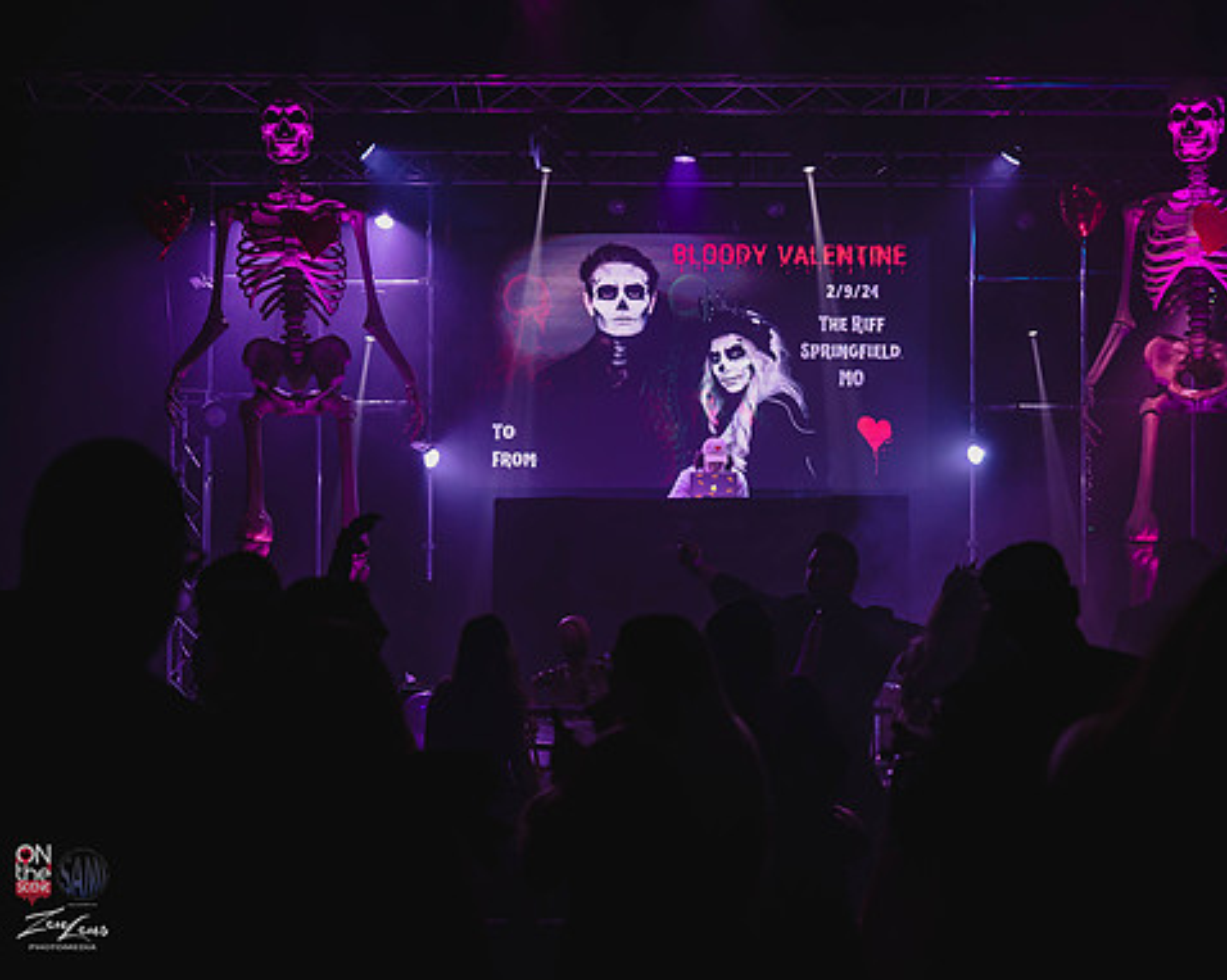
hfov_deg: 41.9
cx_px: 724
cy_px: 491
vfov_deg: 34.1
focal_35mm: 44
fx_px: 1597
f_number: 2
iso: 320
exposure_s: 1/250
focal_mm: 36
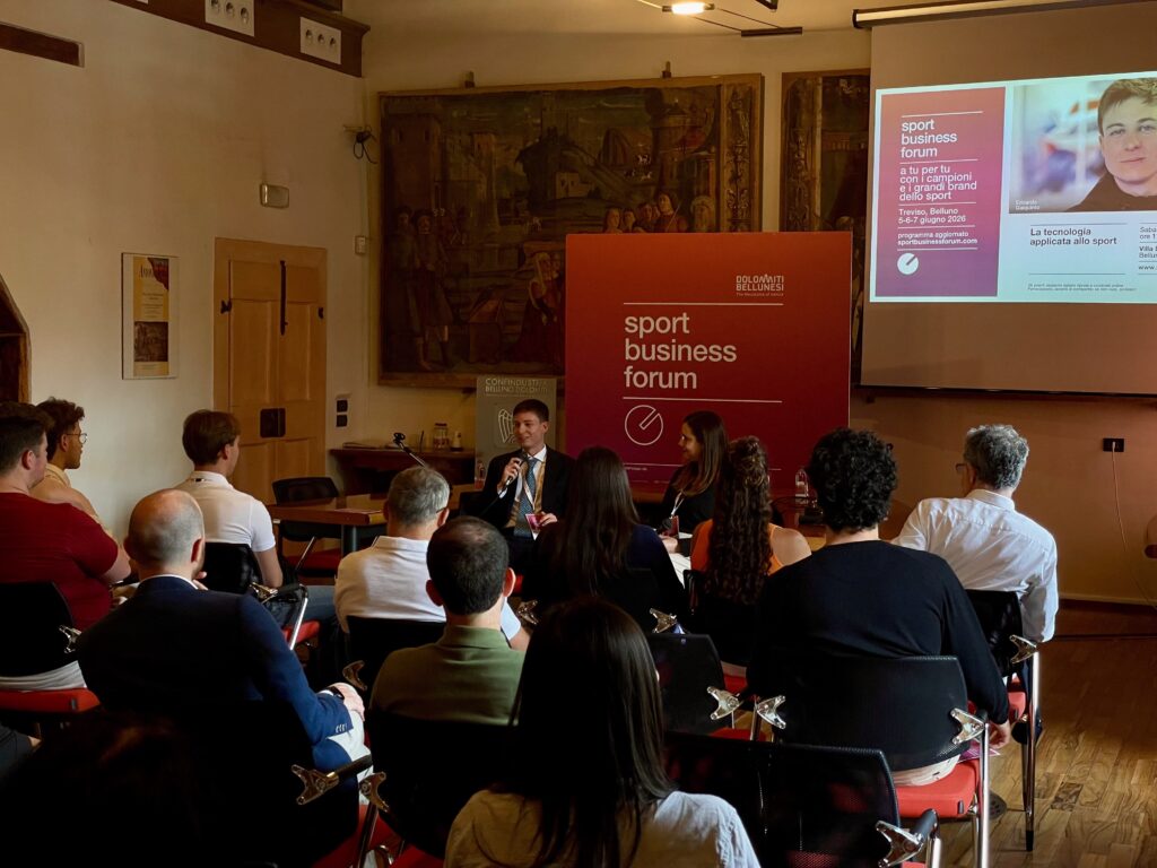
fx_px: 1738
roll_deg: -0.4
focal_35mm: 52
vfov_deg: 28.0
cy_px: 434
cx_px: 578
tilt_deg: -2.5
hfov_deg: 36.8
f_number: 2
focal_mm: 6
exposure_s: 1/100
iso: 80
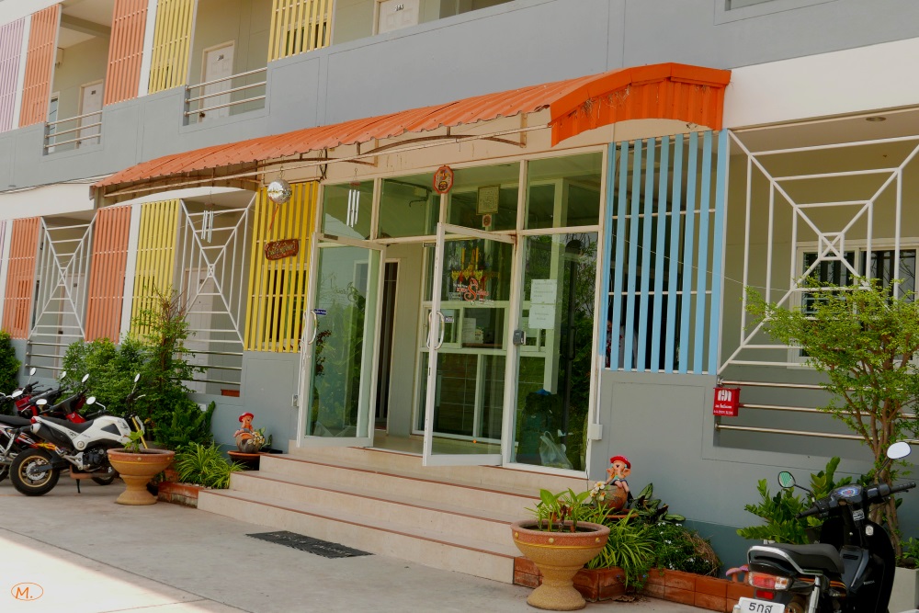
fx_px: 1021
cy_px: 306
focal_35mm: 40
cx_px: 460
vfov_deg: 33.4
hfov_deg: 48.5
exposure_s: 1/250
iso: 200
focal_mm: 17.9
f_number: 6.3
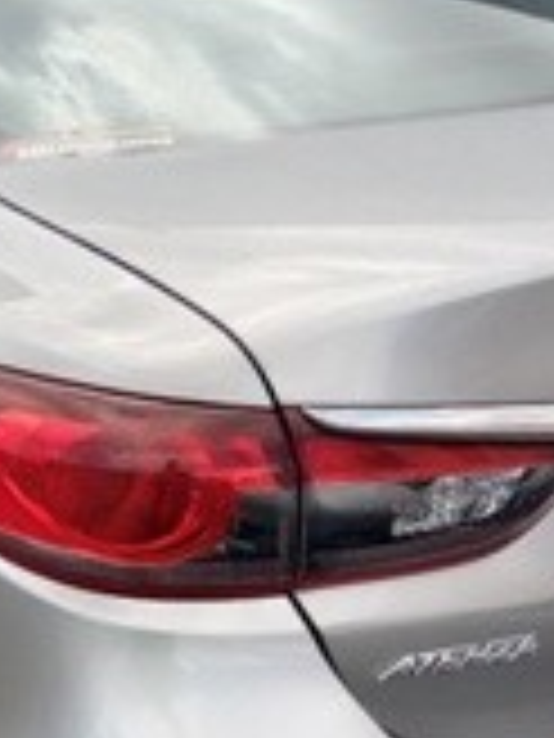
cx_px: -36
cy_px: 680
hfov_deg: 19.9
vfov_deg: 26.4
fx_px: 1515
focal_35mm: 71
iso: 101
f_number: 2.2
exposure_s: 1/356
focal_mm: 3.65
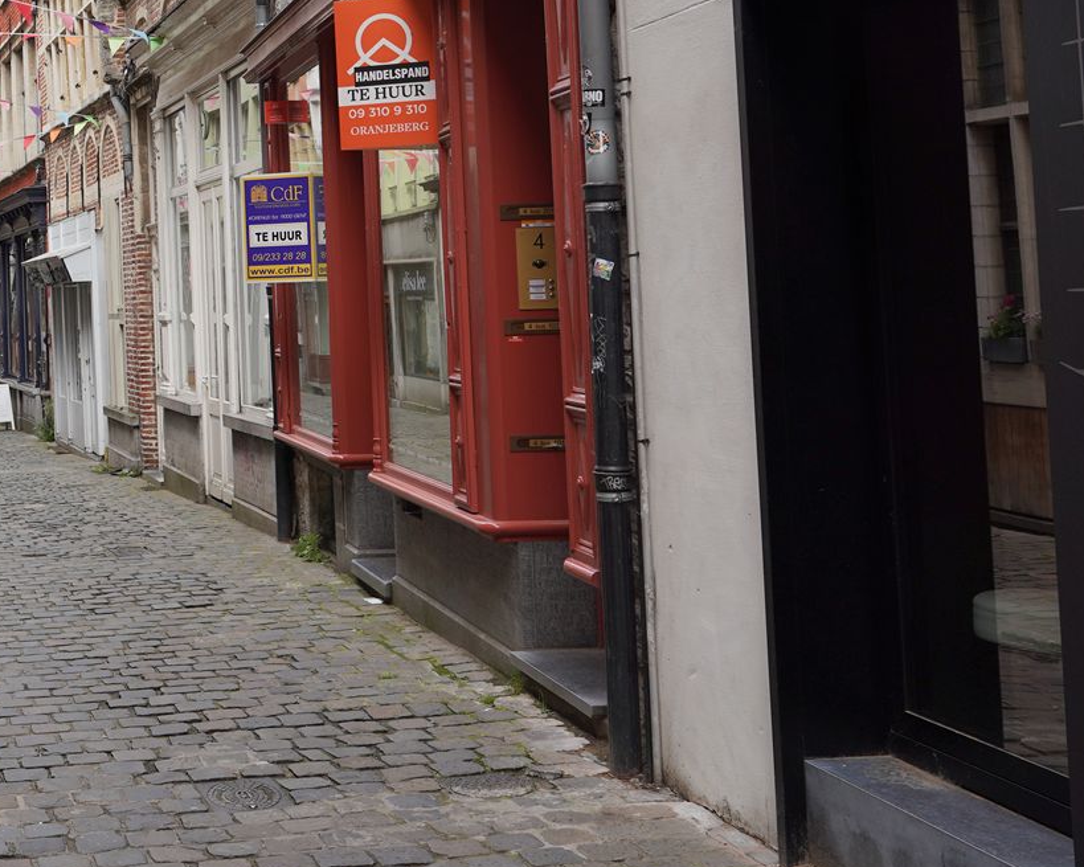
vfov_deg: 27.2
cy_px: 200
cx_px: -93
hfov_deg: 30.7
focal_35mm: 55
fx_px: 1764
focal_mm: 24
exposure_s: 1/100
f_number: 8
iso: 100
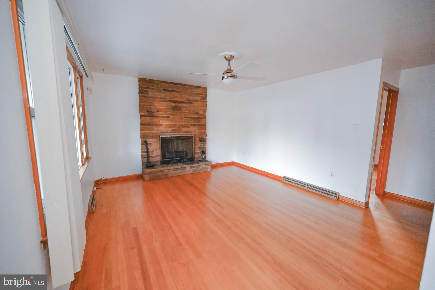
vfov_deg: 81.2
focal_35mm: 14
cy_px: 145
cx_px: 218
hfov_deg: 104.3
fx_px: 169
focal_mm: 14
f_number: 4
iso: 16000
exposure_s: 1/200
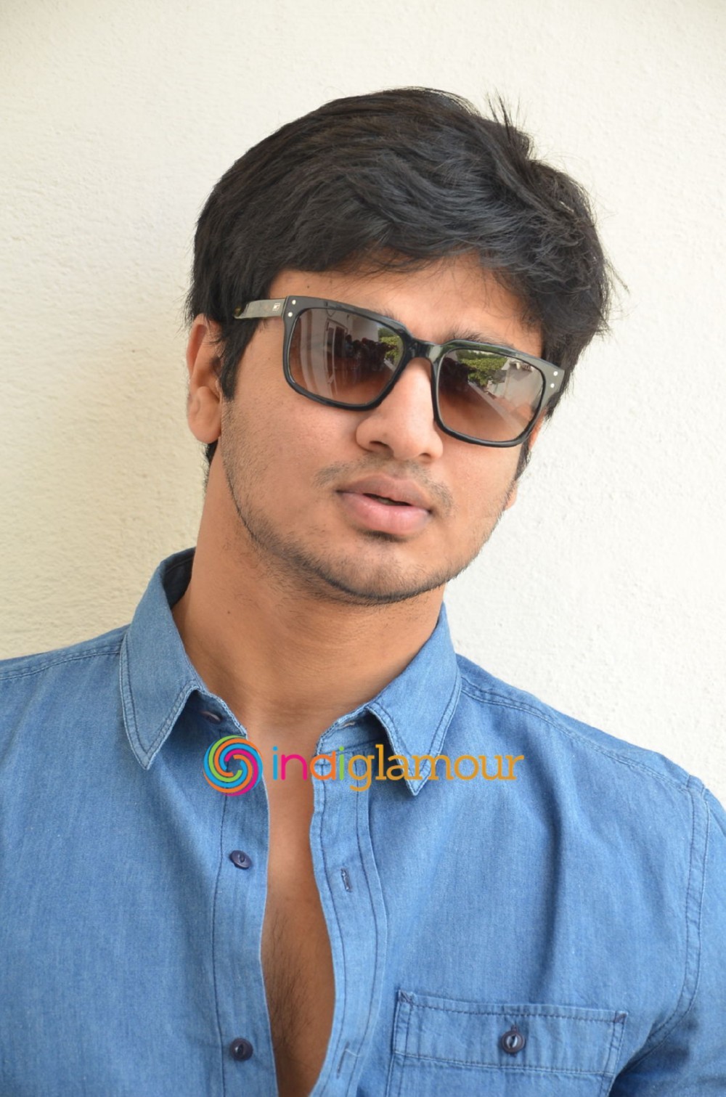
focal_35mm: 138
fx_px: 4195
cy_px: 548
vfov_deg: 14.9
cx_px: 363
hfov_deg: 9.9
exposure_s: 1/125
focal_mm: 92
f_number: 5.6
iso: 500
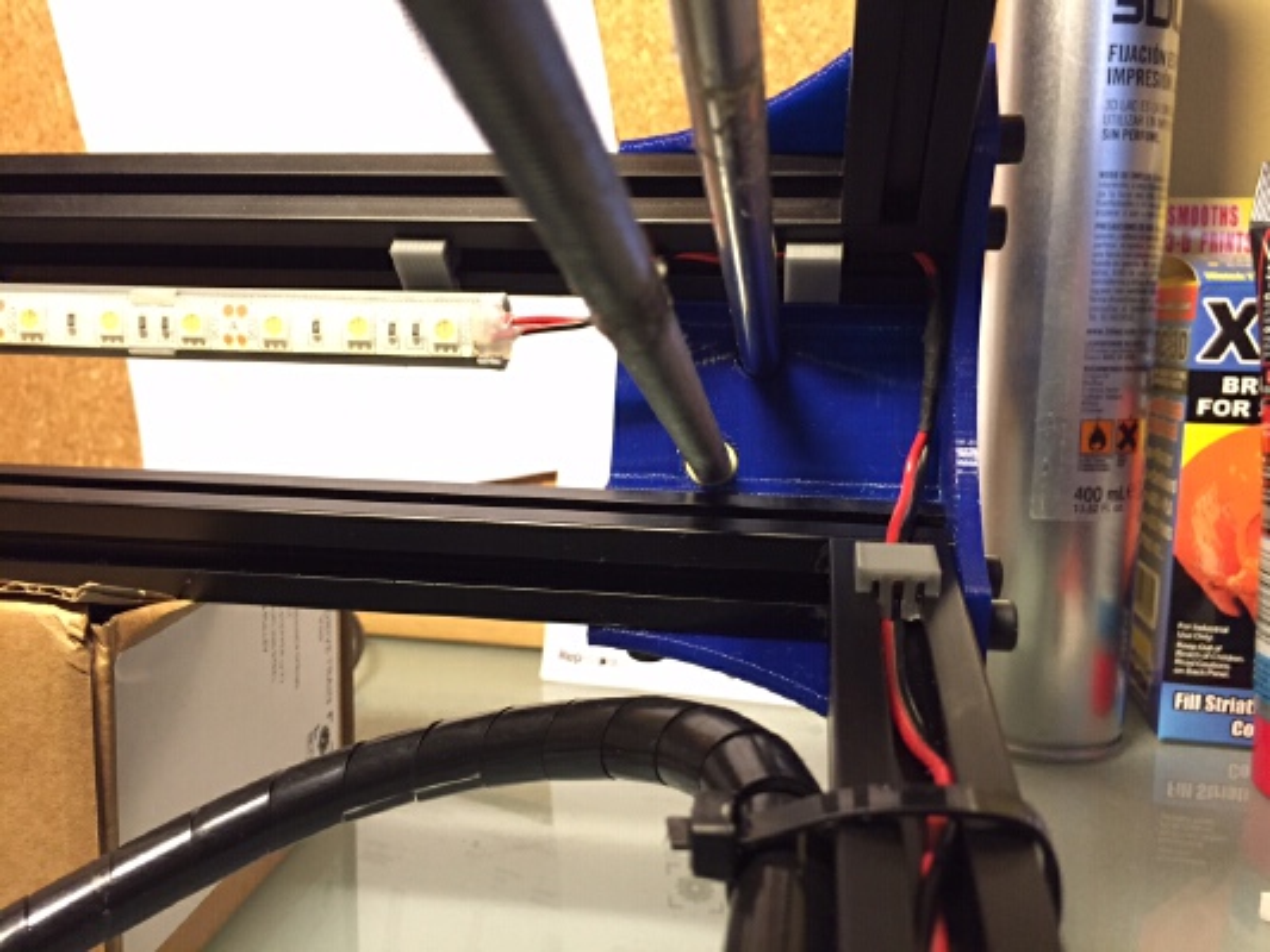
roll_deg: -1.8
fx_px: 1064
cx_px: 635
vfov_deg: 48.2
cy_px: 476
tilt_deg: -9.9
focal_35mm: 29
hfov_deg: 61.6
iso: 200
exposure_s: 1/30
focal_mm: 4.15
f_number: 2.2
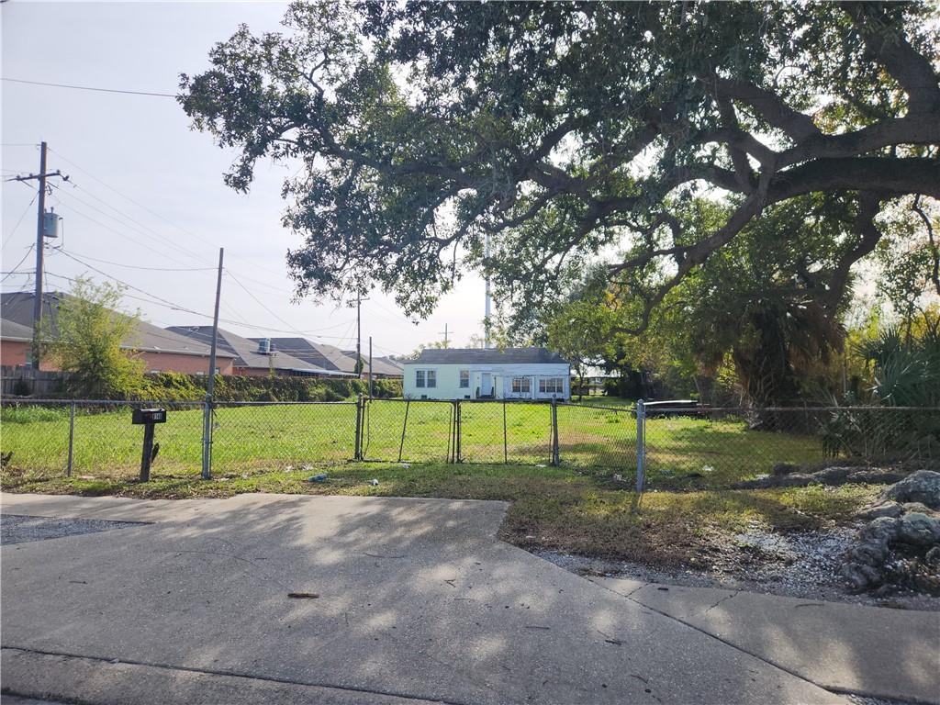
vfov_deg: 58.9
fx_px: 625
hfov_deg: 73.9
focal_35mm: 23
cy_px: 352
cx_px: 470
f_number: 1.8
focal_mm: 5.4
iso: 20
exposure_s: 1/1641
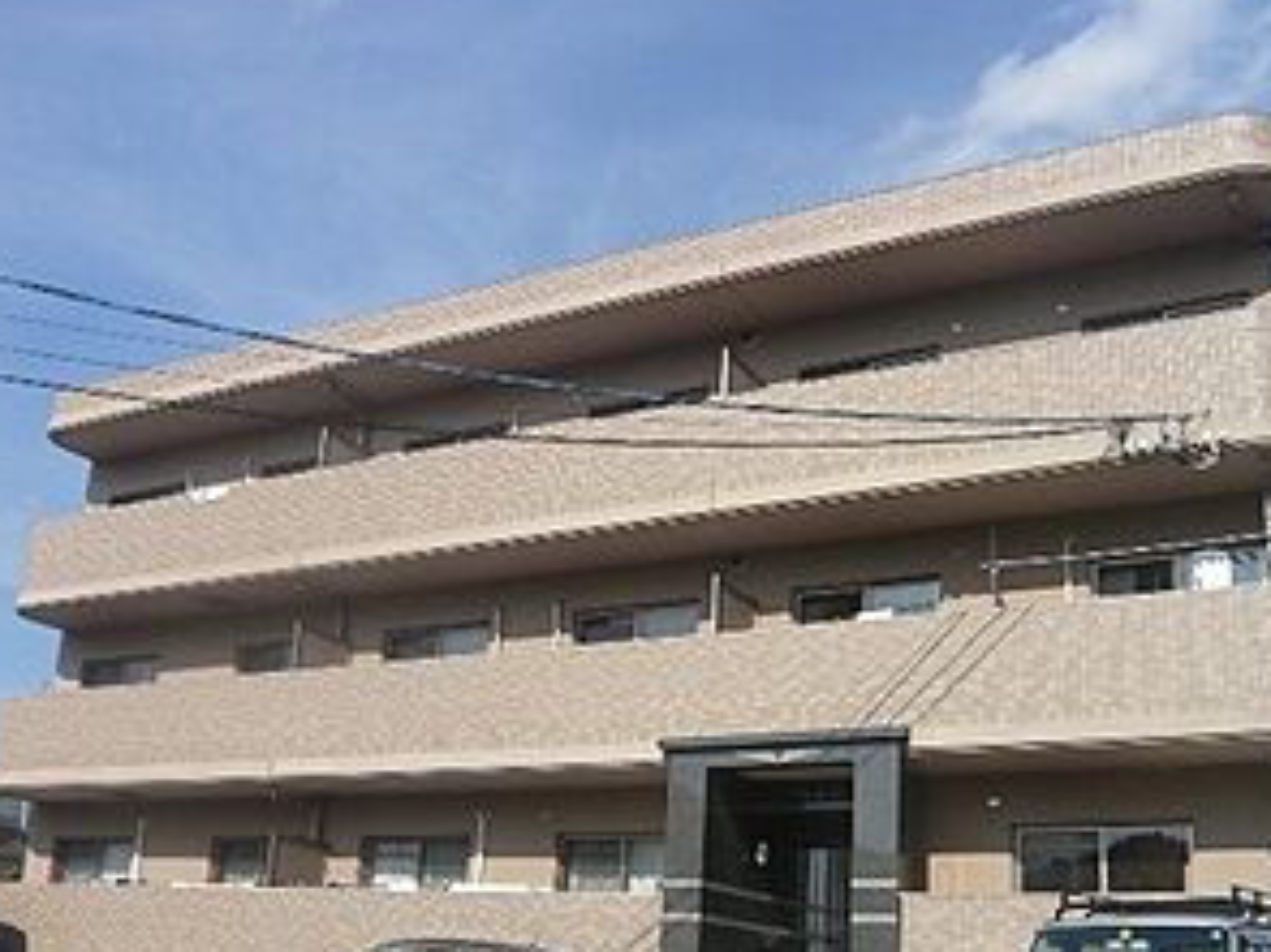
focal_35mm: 38
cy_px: 586
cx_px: 668
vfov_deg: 37.5
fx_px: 1395
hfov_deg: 49.0
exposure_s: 1/200
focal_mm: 4.6
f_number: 8
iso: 100
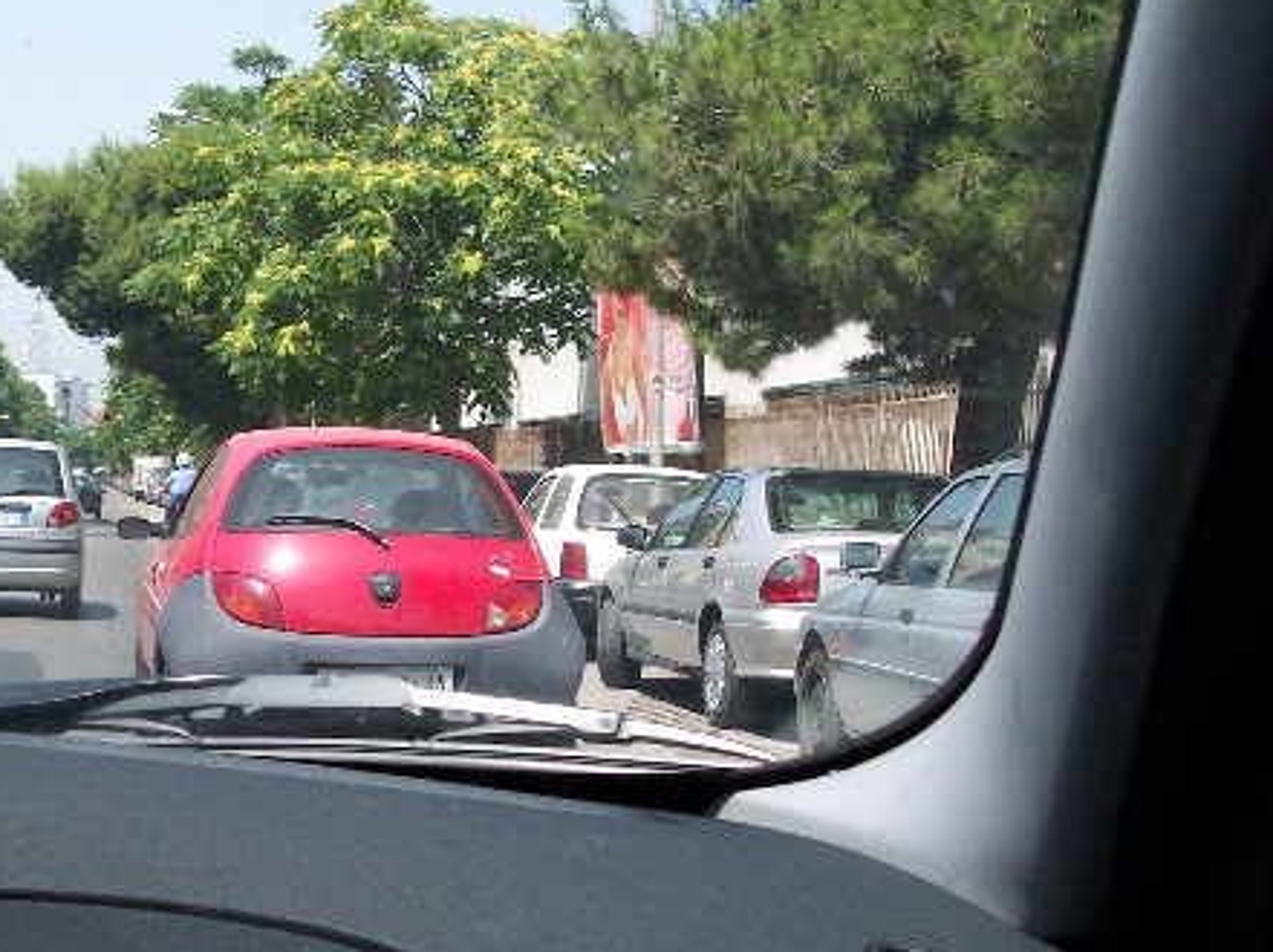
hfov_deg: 27.5
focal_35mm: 69
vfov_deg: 21.3
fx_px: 2535
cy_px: 482
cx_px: 216
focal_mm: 8
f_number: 4.8
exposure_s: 1/350
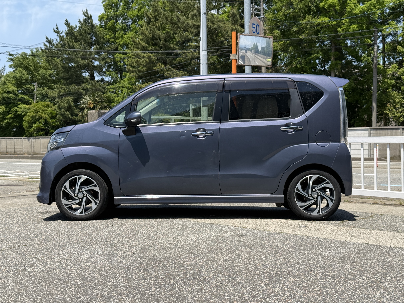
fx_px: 560
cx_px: 202
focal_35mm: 48
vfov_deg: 30.3
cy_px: 152
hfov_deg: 39.7
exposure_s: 1/4329
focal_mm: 6.76
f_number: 1.78
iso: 100
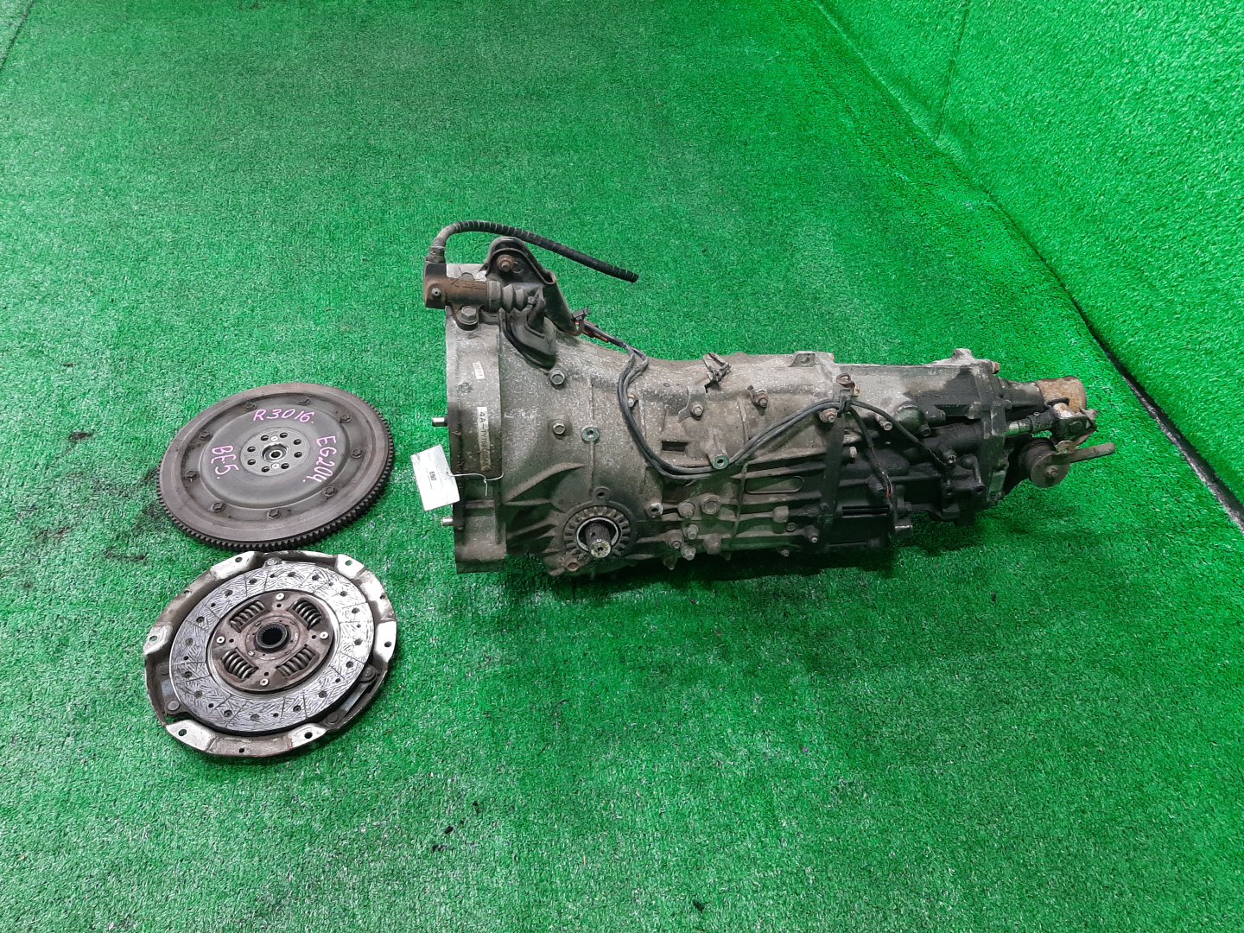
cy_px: 466
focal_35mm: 26
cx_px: 622
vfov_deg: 53.1
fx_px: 934
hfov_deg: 67.3
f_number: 1.7
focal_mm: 3.93
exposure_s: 1/50
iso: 159
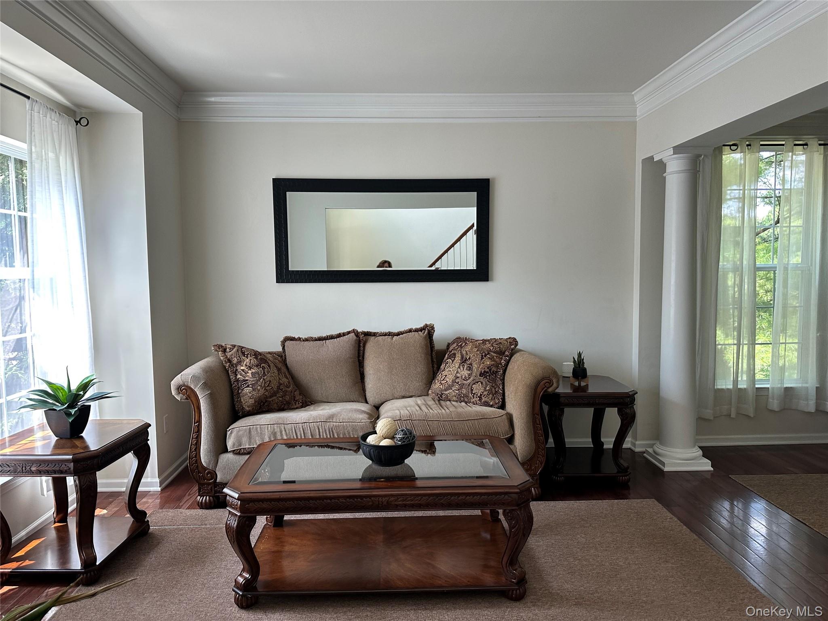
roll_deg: -0.2
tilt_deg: -6.0
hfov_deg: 71.6
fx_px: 574
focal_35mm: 24
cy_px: 310
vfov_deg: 56.8
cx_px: 414
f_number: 1.78
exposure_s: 1/121
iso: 160
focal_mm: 6.86
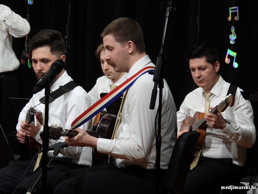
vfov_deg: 6.9
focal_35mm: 215
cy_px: 97
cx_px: 129
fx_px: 1602
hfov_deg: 9.2
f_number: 4.5
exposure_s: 1/50
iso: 400
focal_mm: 38.6
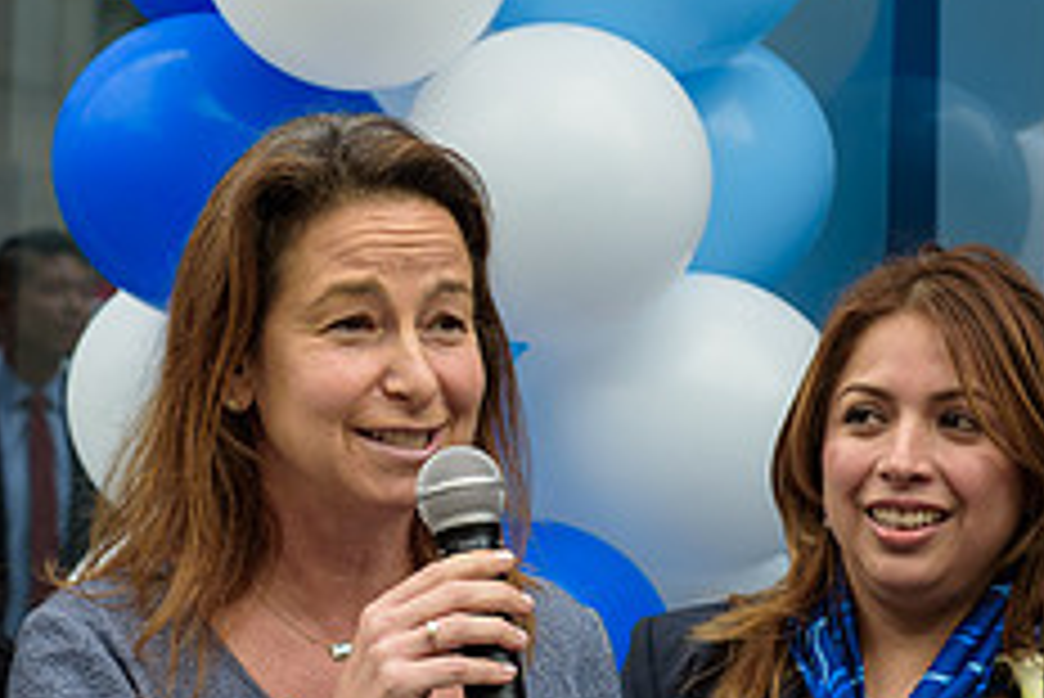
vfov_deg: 7.9
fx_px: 5078
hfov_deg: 11.7
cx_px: 351
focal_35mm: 175
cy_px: 444
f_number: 5
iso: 200
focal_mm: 70
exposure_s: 1/250
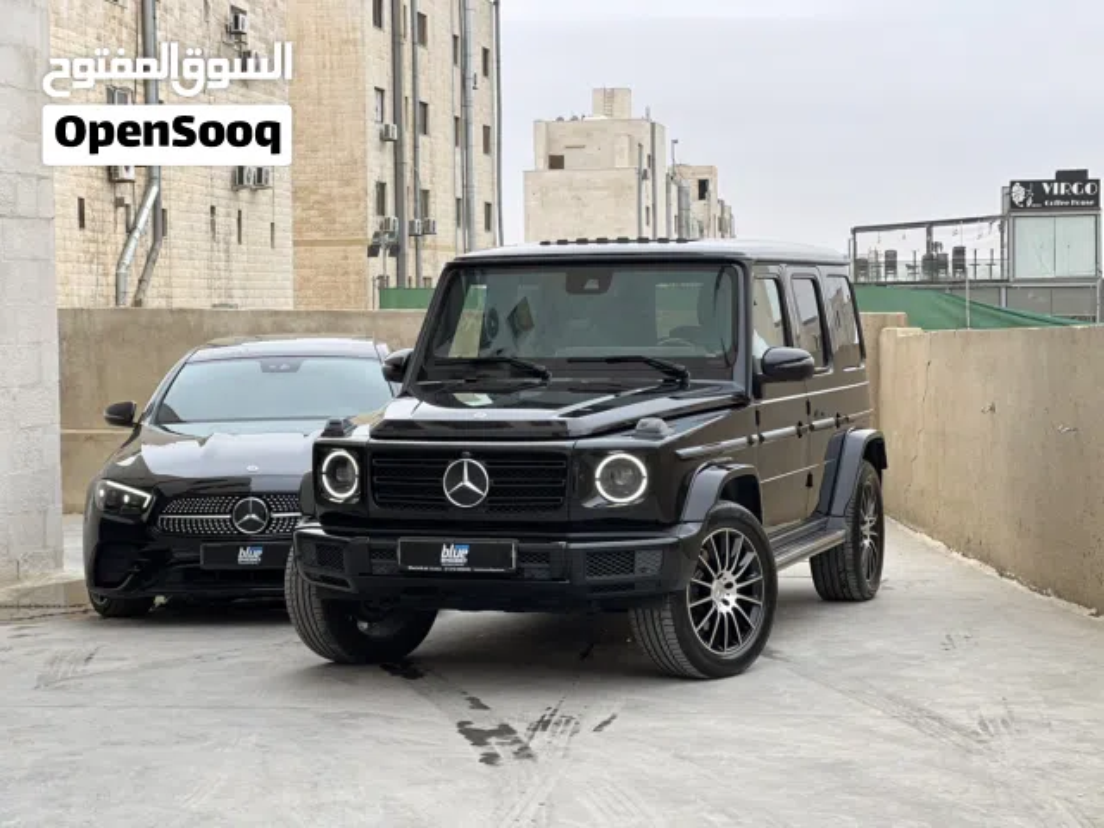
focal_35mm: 77
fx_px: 2456
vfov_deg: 19.1
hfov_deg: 25.3
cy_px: 414
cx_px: 552
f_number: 2.8
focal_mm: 9
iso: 200
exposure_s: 1/121
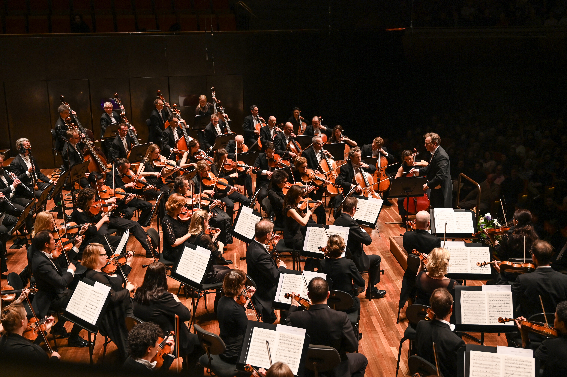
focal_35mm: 39
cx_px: 284
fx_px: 614
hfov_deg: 49.6
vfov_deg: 34.2
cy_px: 188
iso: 640
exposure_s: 1/80
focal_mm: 39
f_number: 4
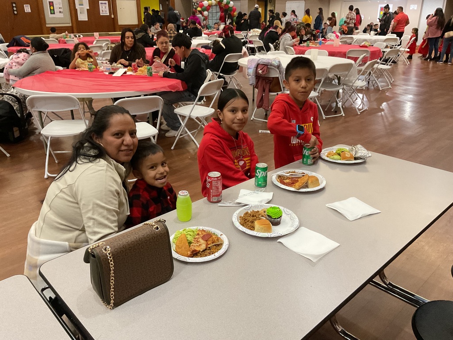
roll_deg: +0.6
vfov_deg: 48.2
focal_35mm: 29
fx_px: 380
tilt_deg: -23.4
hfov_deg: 61.7
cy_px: 170
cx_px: 226
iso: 400
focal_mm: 3
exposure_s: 1/30
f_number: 1.8
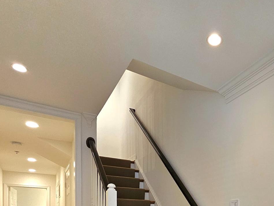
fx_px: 222
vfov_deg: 41.8
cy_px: 215
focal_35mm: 28
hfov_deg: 59.3
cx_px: 212
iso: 200
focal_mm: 2.2
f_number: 2.2
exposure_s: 1/60.2
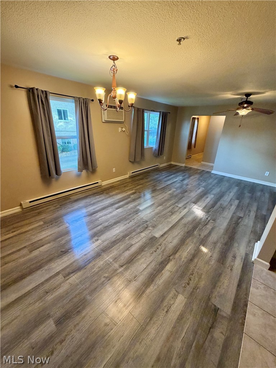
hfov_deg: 85.7
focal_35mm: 14
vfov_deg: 102.1
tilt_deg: -22.0
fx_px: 149
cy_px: 184
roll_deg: -2.1
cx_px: 138
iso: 250
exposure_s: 1/60
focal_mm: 2.22
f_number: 2.2
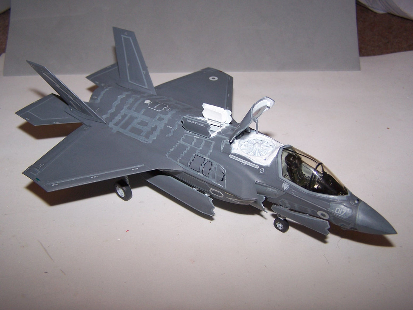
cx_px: 206
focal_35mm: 38
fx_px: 453
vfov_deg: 37.7
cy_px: 155
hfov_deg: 49.0
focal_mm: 6.3
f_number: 2.8
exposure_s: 1/60
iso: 80
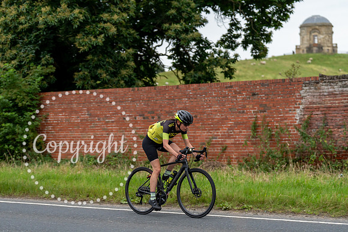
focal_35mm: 93
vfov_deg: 14.8
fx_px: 896
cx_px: 156
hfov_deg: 22.0
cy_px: 128
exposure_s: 1/800
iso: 1000
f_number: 2.8
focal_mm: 84
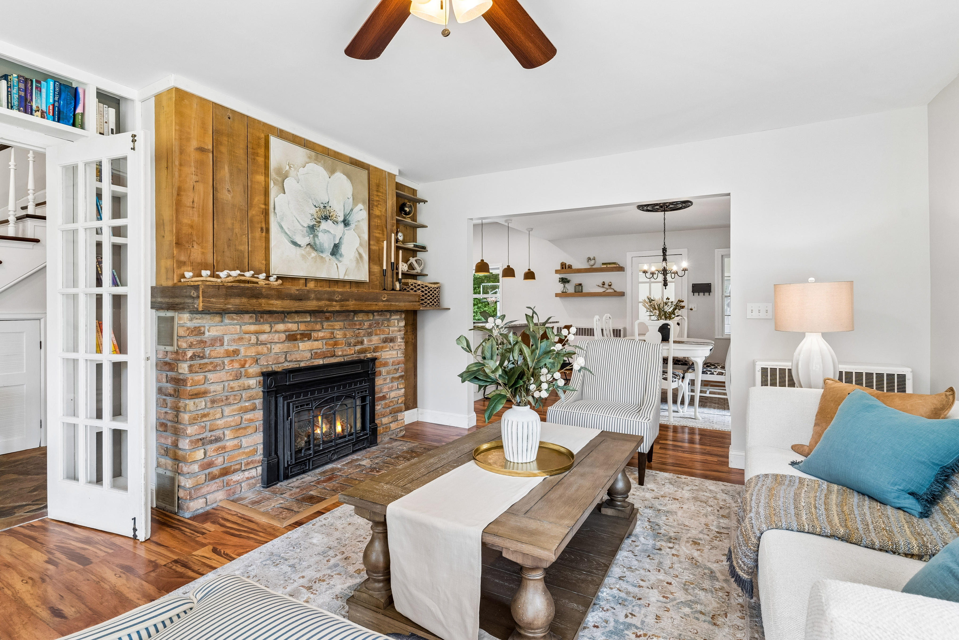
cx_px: 480
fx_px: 453
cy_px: 320
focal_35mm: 17
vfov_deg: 70.4
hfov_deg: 93.3
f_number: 8
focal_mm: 17
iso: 400
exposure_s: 1/6
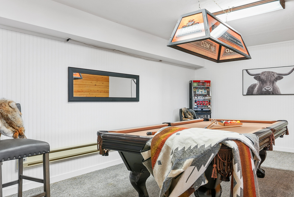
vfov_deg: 46.4
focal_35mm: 28
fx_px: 229
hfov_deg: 65.4
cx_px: 151
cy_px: 111
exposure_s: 2
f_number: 9
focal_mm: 16
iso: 250
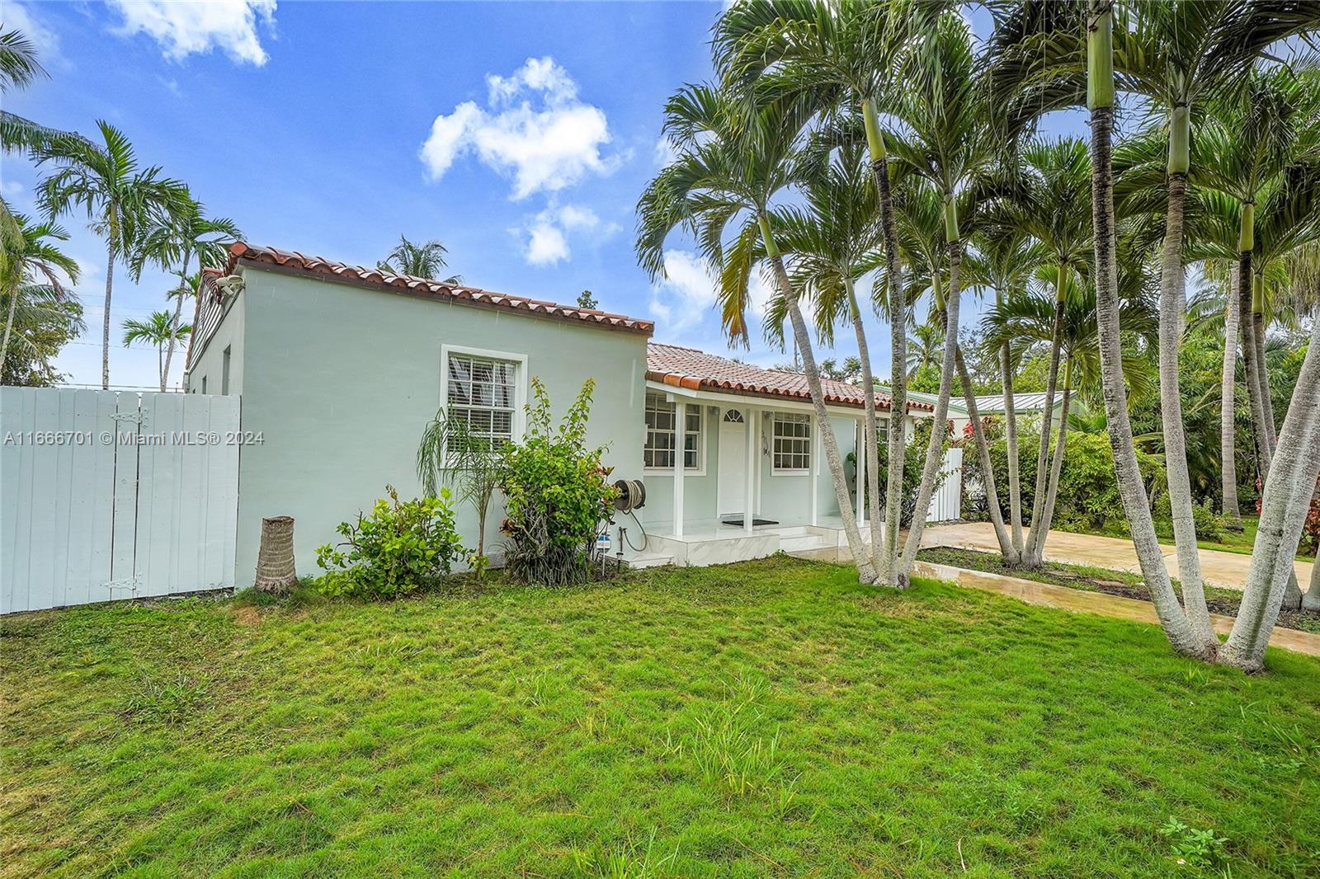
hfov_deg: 93.3
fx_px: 623
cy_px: 440
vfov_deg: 70.4
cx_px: 660
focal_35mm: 17
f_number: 8
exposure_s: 1/200
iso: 400
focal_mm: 17
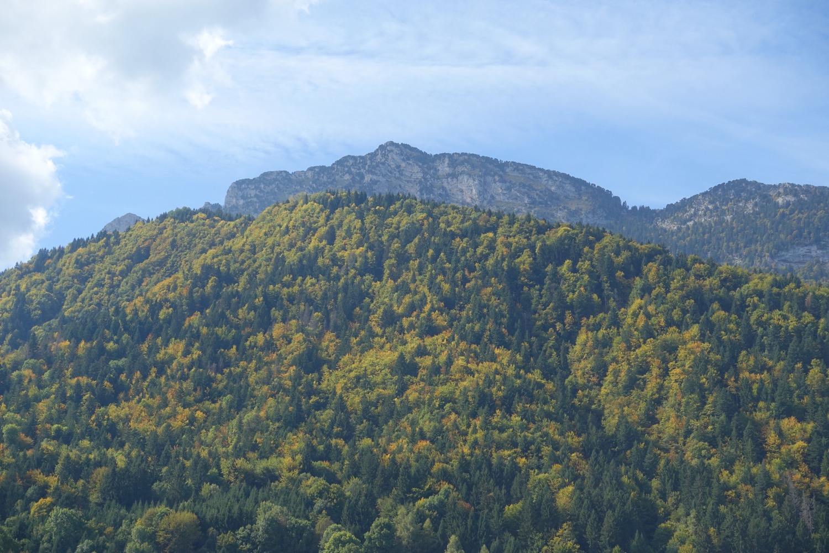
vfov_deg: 19.5
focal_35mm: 70
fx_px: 1612
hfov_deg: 28.8
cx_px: 414
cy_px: 276
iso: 125
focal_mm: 25.7
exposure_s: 1/320
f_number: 5.6
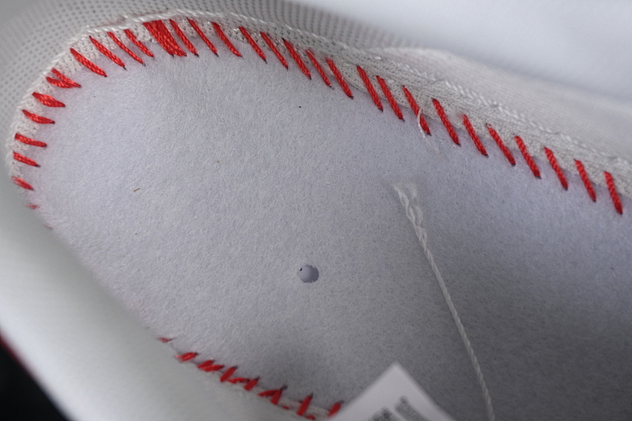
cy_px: 210
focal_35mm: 75
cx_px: 316
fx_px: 1317
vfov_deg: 18.2
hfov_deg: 27.0
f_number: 7.1
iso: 160
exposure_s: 1/80
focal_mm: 50
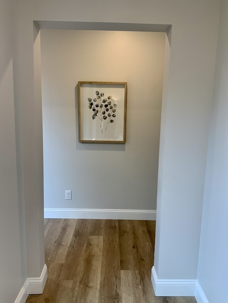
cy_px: 152
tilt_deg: -9.8
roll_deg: -0.7
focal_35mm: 29
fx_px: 255
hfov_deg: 48.2
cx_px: 114
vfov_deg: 61.7
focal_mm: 3
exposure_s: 1/60
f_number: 1.8
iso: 40
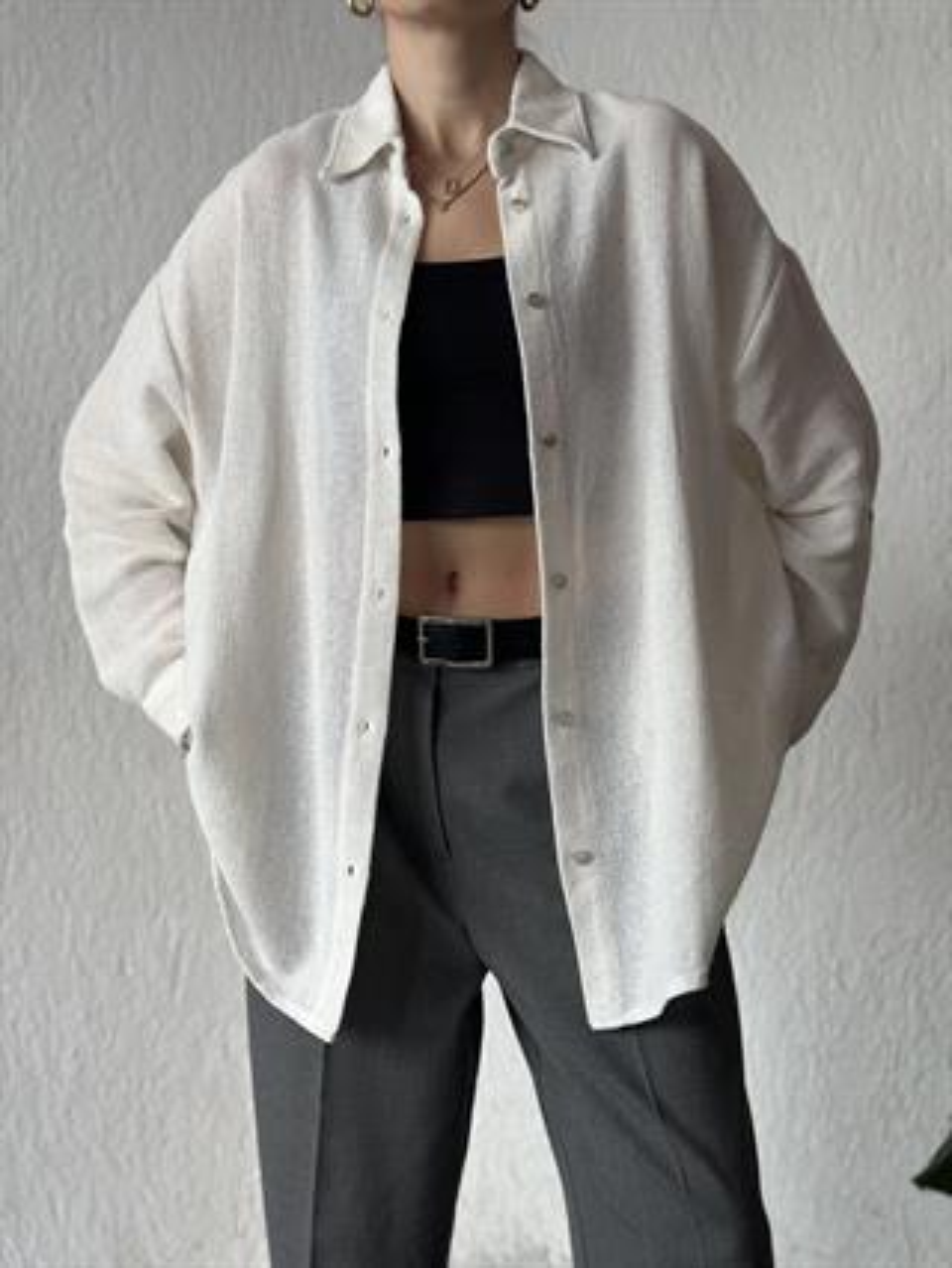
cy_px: 634
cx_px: 476
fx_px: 1758
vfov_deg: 39.6
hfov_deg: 30.3
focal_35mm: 48
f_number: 1.78
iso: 125
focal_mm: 6.86
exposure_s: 1/115
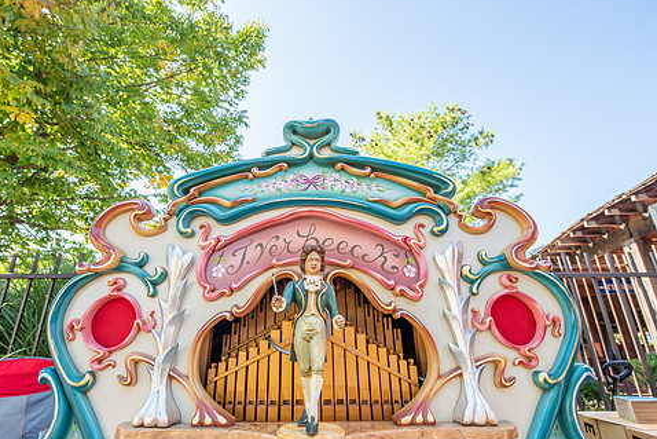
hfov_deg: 93.1
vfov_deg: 70.5
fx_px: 310
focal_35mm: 17
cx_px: 308
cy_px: 224
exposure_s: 1/200
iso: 160
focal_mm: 14
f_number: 5
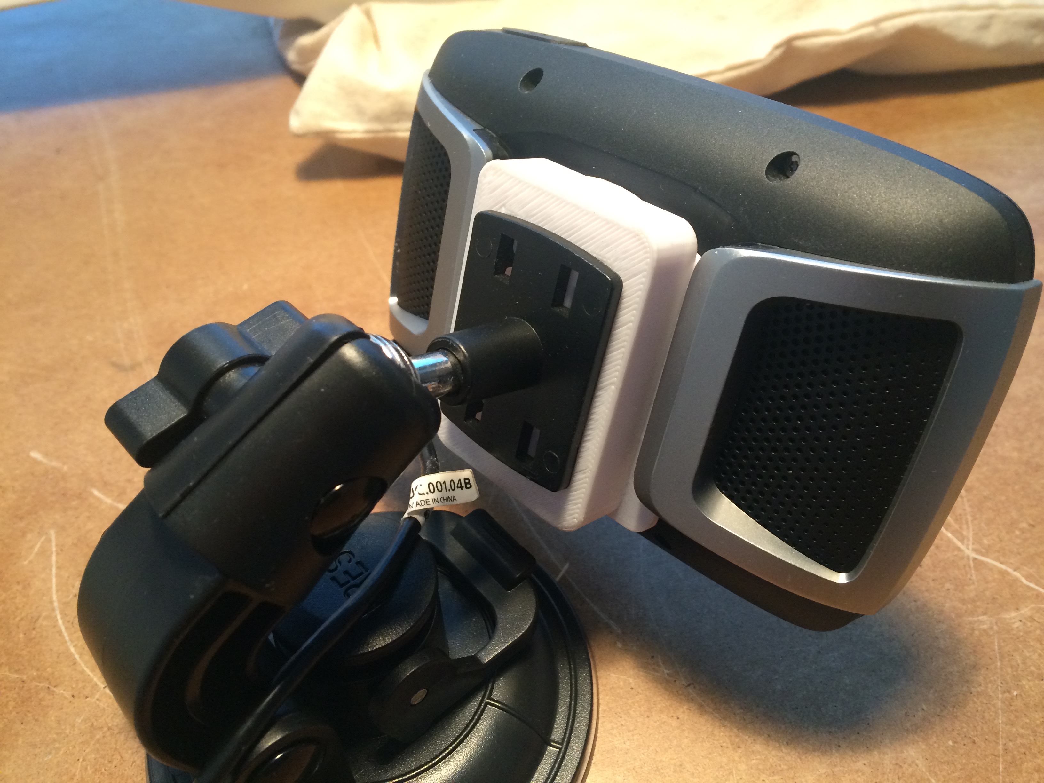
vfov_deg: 48.2
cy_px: 392
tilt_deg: -48.4
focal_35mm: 29
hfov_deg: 61.7
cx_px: 522
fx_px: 875
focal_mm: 4.15
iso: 200
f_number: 2.2
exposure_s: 1/33
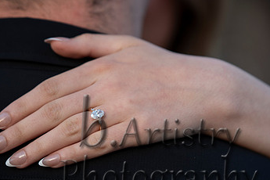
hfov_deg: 6.8
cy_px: 82
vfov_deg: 4.5
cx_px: 160
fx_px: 2272
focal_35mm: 303
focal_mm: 180
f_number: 2.8
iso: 200
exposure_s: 1/400
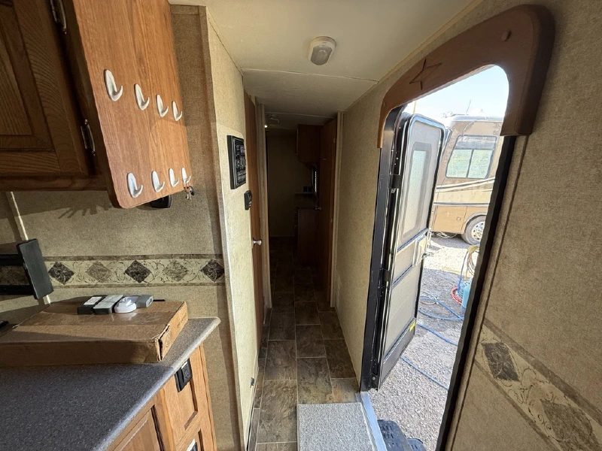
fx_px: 243
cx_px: 301
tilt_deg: -13.6
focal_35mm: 14
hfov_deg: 102.1
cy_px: 226
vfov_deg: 85.7
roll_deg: -1.4
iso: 100
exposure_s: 1/99
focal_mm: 2.22
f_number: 2.2
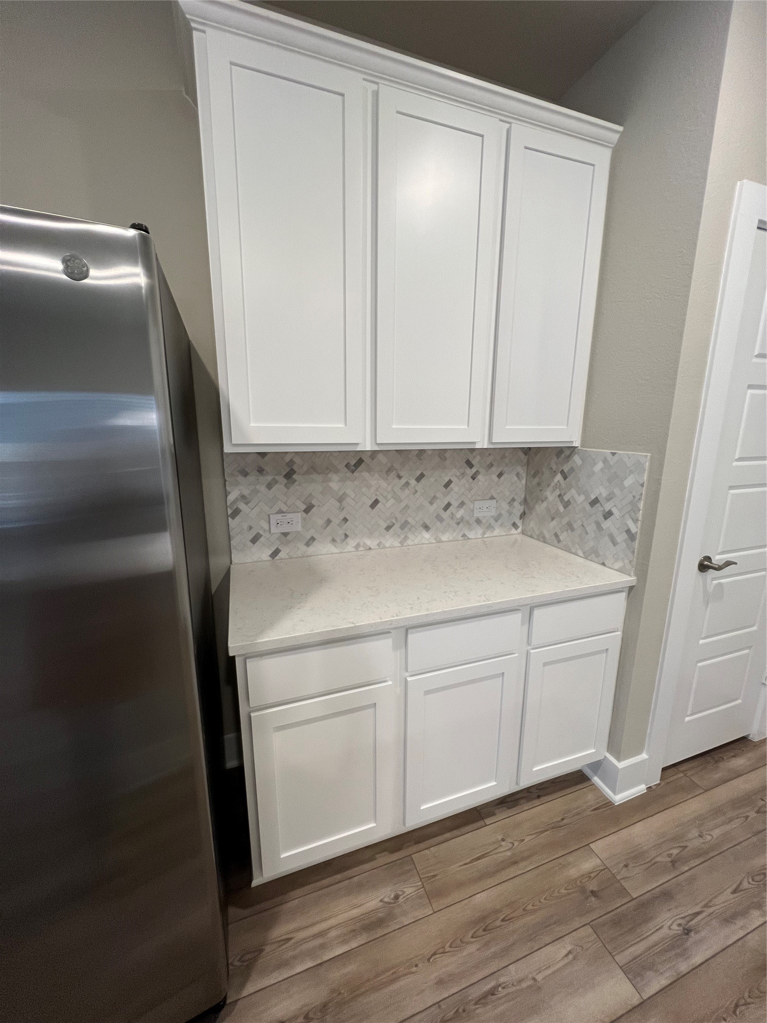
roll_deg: -0.7
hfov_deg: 89.9
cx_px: 384
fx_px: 384
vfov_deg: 106.2
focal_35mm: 13
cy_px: 512
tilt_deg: -11.2
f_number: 1.8
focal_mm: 1.57
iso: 200
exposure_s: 1/120
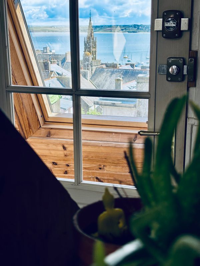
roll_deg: -0.4
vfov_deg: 36.8
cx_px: 100
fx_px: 401
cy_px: 133
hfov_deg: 28.0
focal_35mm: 52
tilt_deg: -14.7
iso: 32
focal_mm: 5.96
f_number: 1.6
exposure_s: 1/423
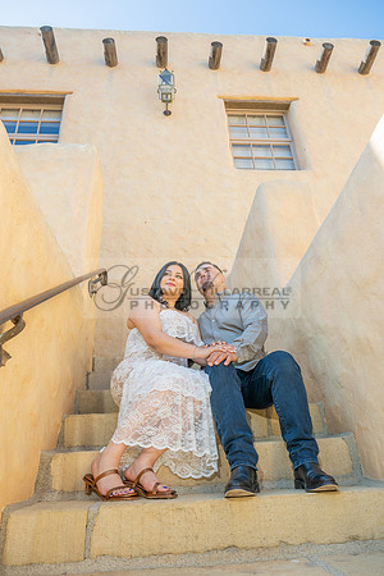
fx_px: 384
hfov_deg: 53.1
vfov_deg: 73.7
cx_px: 192
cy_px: 288
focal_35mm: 24
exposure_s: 1/200
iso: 200
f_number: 7.1
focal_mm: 24
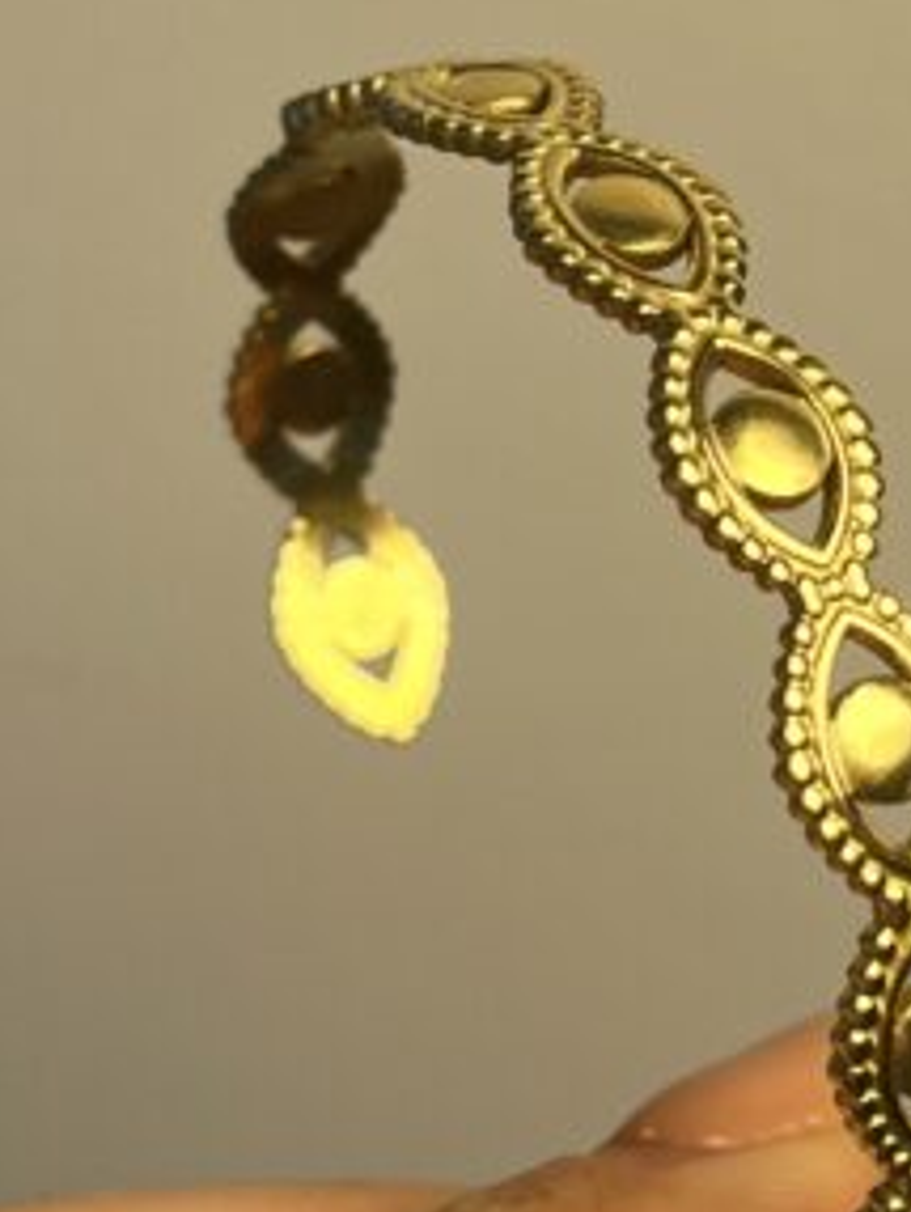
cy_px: 377
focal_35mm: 93
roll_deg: -1.9
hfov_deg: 15.8
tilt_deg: -35.7
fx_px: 3258
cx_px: 737
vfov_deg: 21.0
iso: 40
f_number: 1.6
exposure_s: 1/100
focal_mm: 5.1
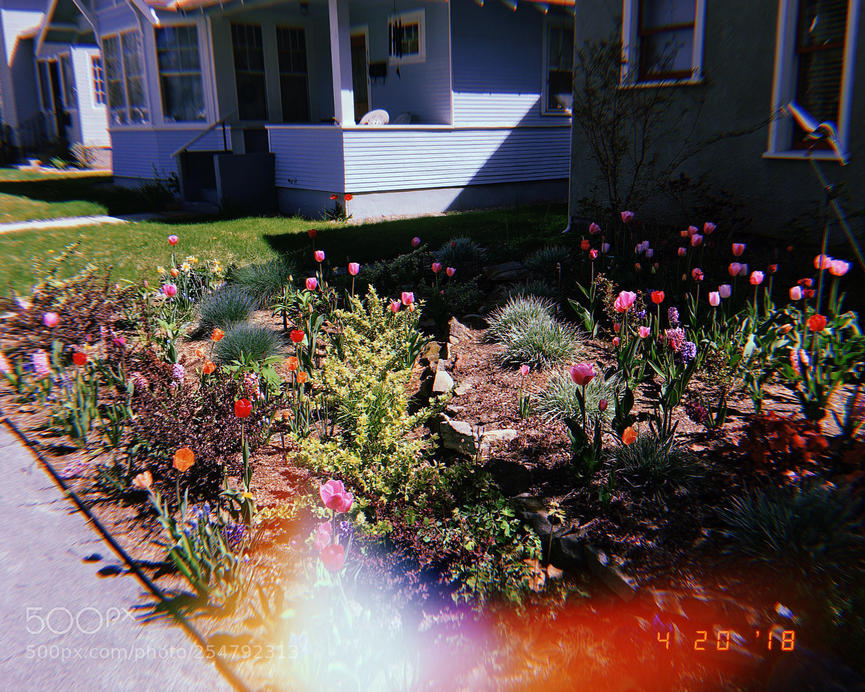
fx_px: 794
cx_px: 462
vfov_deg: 47.1
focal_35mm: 31
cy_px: 343
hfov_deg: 57.1
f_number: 2.2
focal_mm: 4.15
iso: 25
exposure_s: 1/705
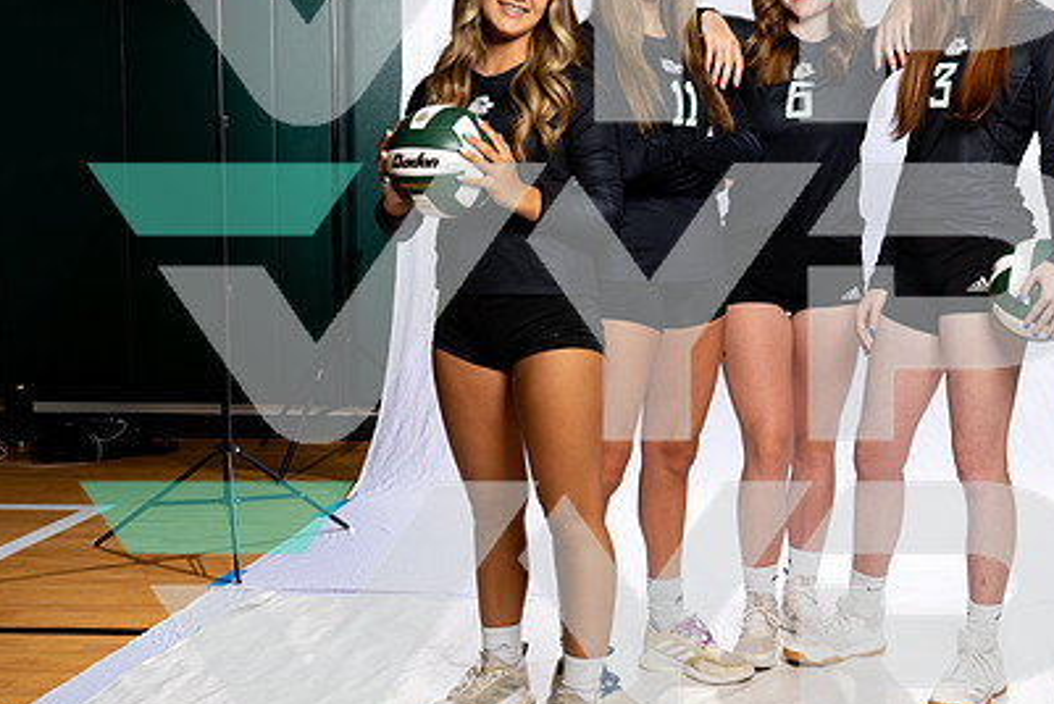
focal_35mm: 54
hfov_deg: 35.7
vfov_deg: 25.1
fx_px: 1582
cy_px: 329
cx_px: 832
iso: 160
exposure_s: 1/250
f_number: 8
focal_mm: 34
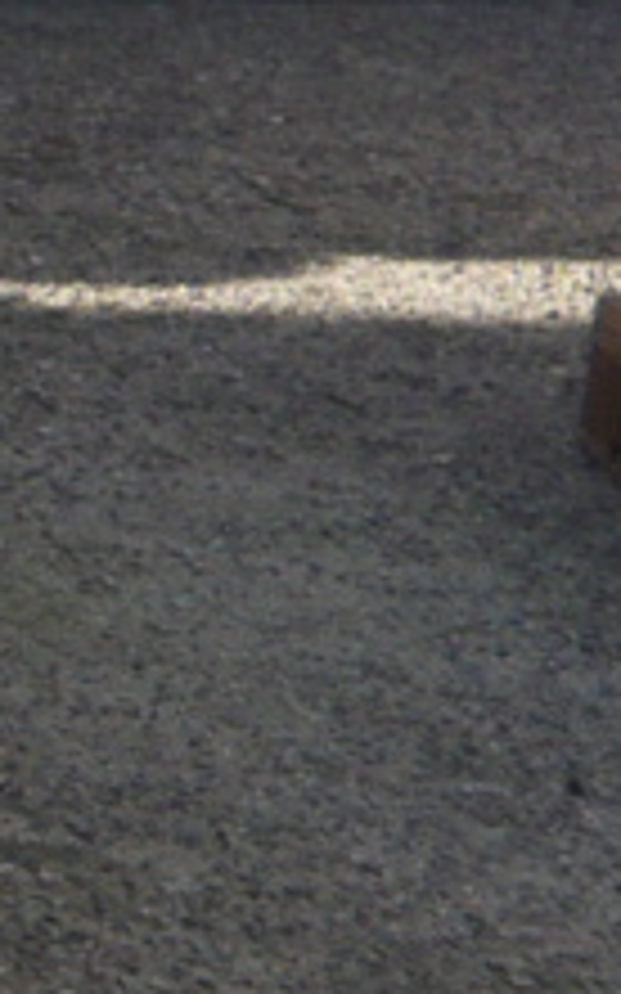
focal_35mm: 126
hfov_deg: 9.6
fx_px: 3414
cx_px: -684
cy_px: 171
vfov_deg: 16.4
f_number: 2.8
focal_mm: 4.6
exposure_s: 1/500
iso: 100
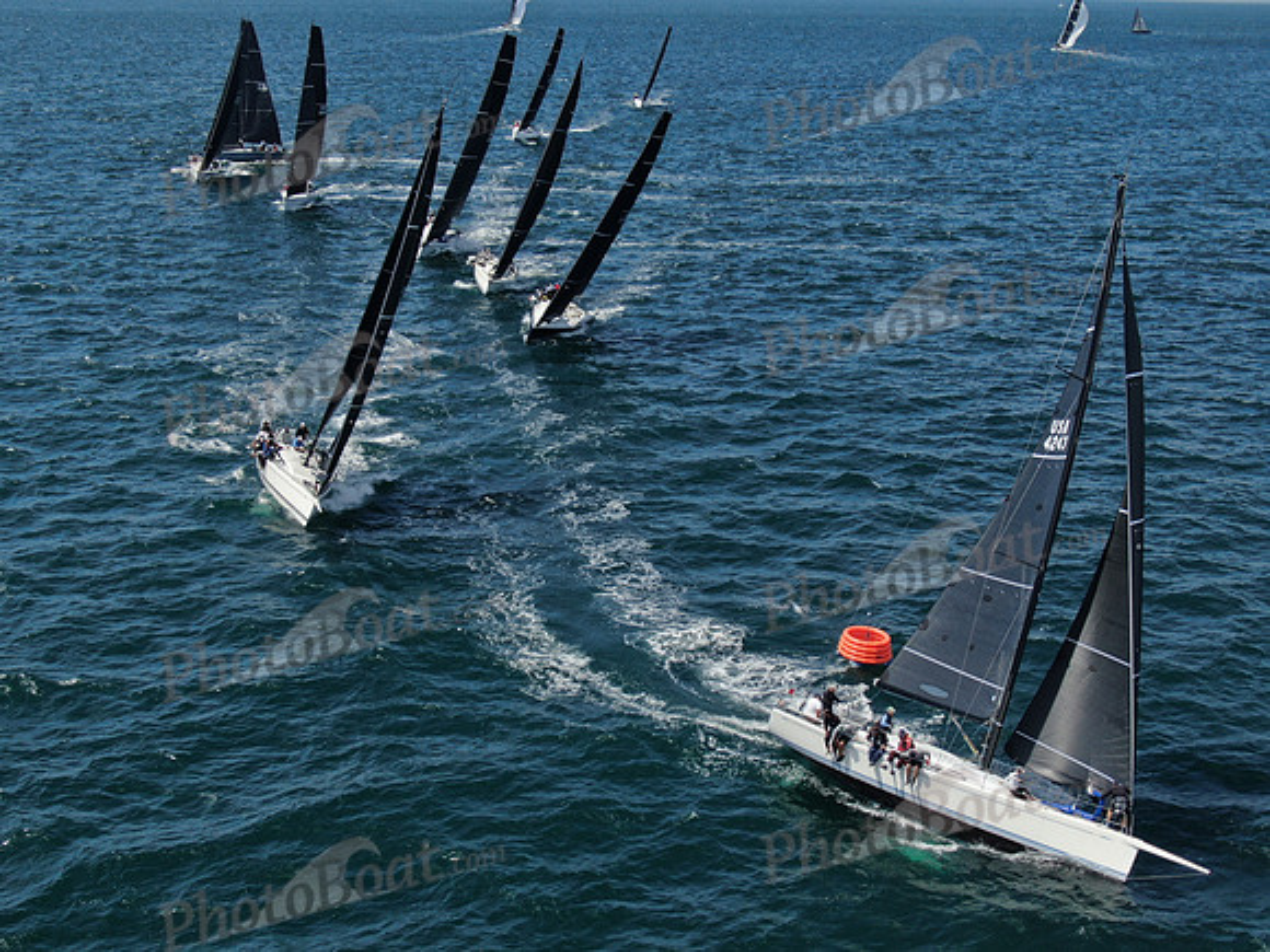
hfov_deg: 39.7
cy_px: 476
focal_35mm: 48
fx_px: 1761
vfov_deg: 30.3
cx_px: 635
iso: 100
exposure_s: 1/800
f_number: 3.8
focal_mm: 8.6
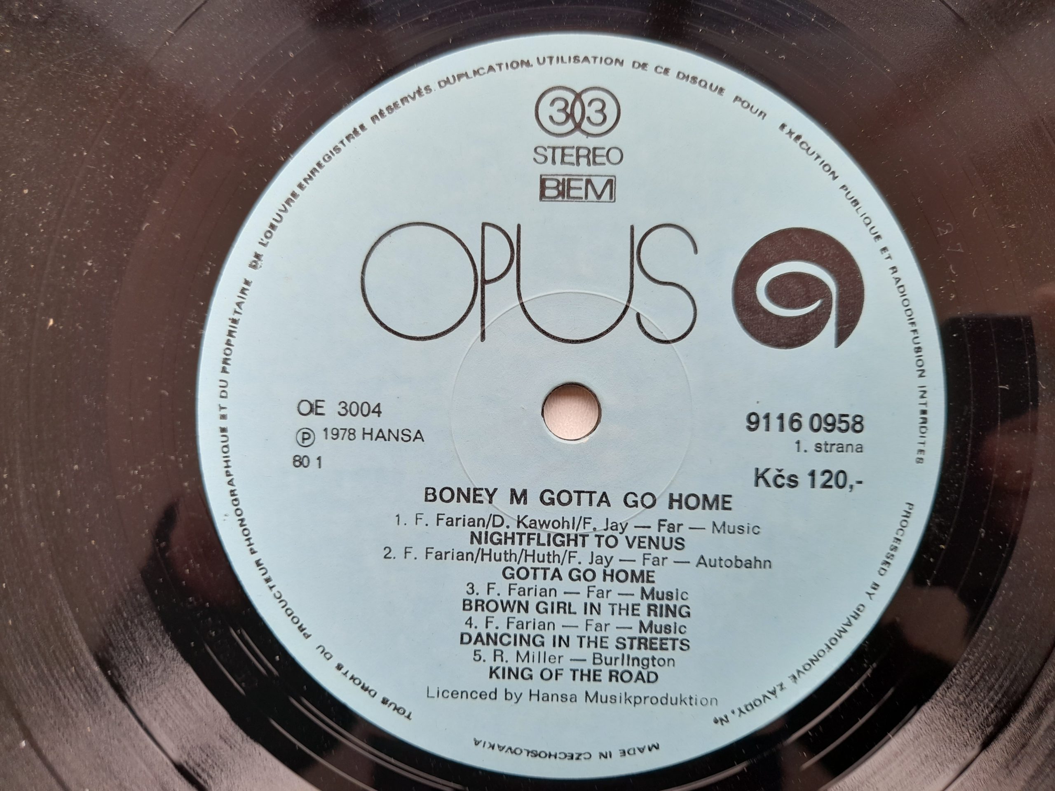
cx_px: 528
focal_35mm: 25
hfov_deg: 69.4
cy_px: 396
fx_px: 762
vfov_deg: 54.9
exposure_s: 1/50
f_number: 2
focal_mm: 4.6
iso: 20
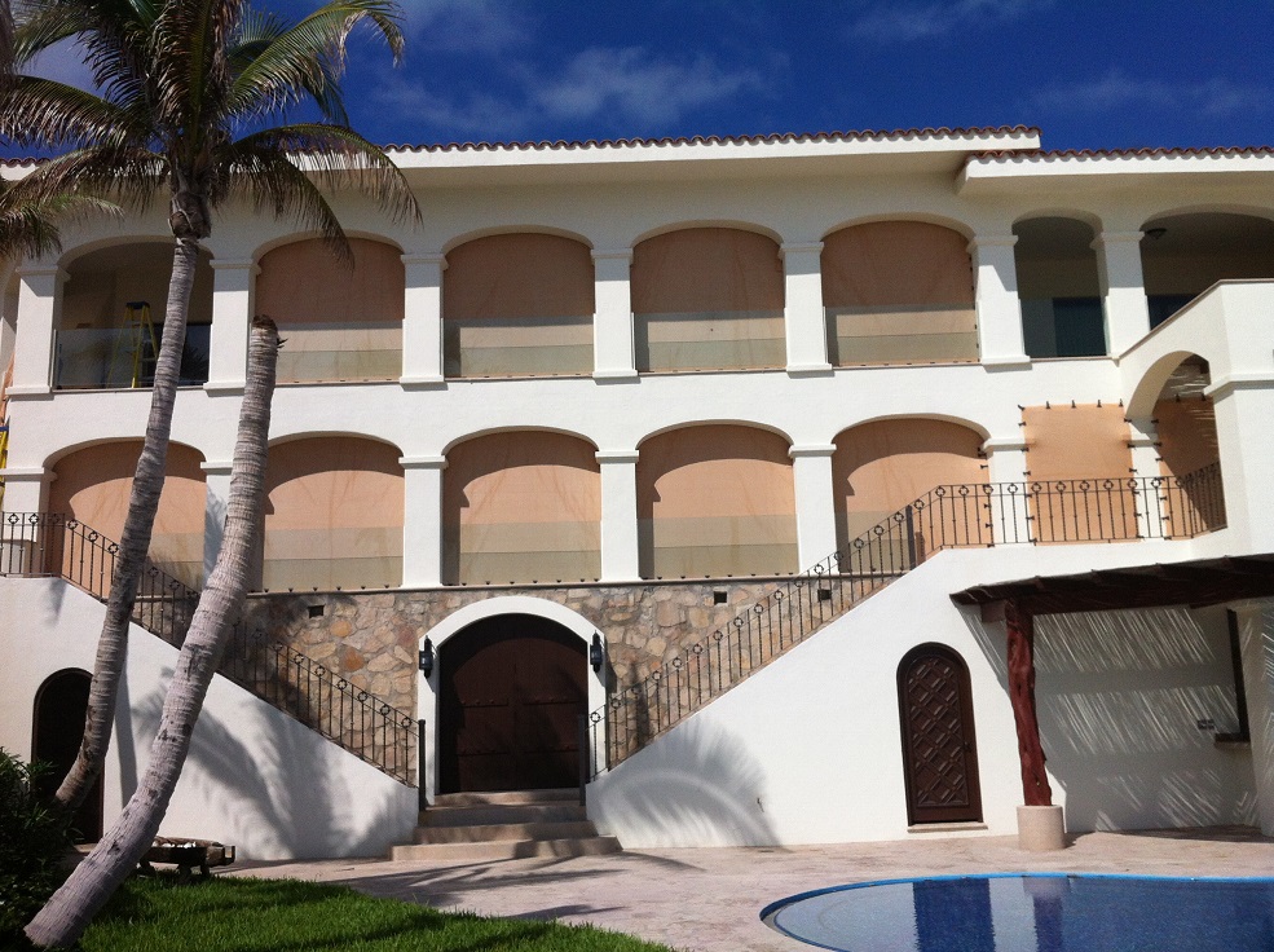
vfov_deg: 40.6
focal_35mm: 35
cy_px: 476
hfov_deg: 52.7
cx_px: 637
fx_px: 1286
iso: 80
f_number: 2.8
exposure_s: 1/4309
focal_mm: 3.85
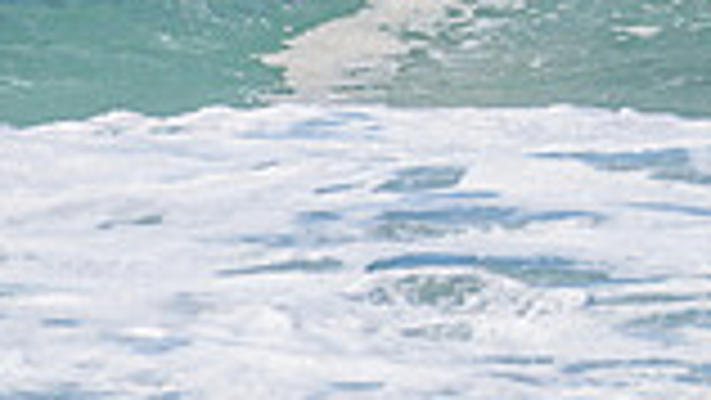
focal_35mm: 1965
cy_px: -168
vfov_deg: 0.6
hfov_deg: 1.1
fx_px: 37058
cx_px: 799
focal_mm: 500
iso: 180
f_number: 5.6
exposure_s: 1/2000
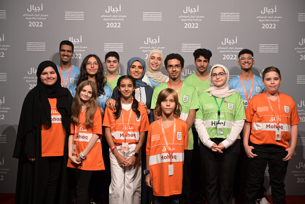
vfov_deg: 29.3
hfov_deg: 42.7
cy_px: 102
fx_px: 390
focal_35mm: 46
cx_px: 152
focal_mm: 46
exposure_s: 1/100
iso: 640
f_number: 5.6
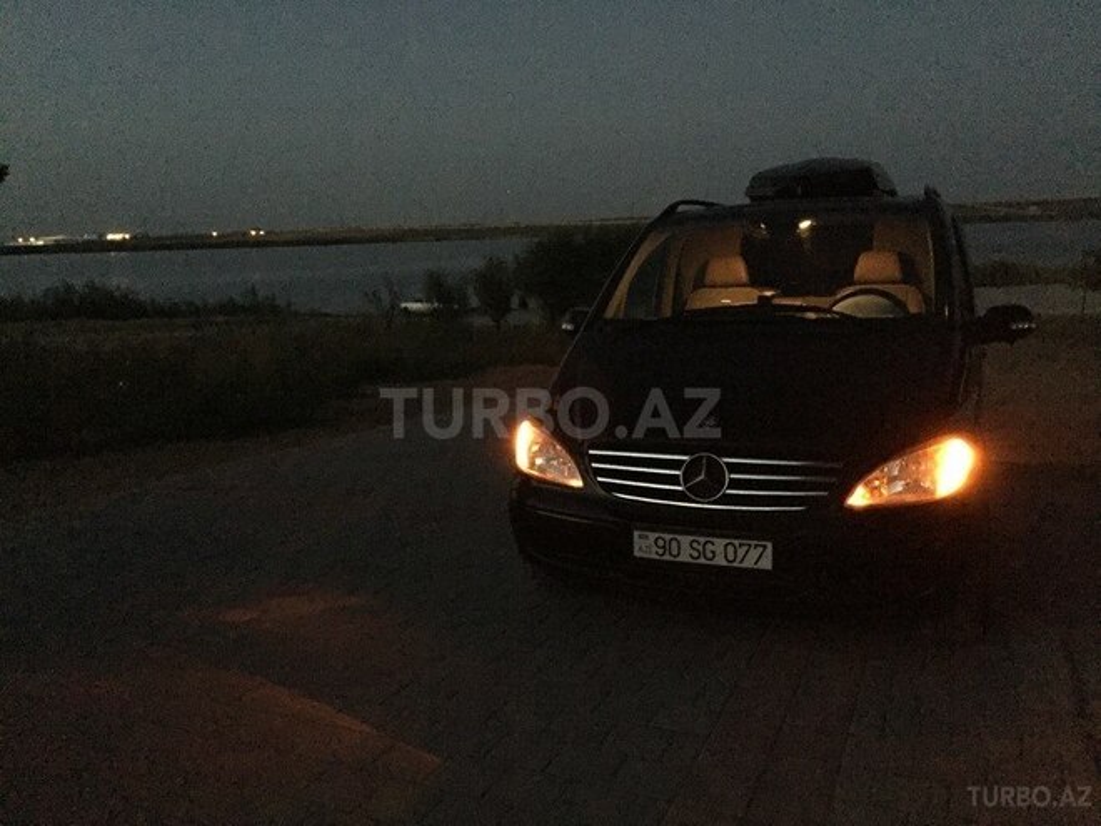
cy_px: 413
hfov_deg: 61.7
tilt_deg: -12.7
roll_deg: +1.4
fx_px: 922
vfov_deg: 48.2
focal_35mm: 29
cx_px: 550
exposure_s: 1/17
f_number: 2.2
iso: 2000
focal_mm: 4.15
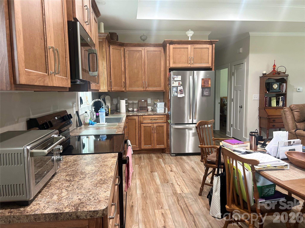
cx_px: 152
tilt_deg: -5.2
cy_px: 114
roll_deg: +1.2
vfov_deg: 53.1
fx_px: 229
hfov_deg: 67.3
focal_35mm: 26
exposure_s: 1/60
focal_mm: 5.7
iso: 250
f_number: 1.5
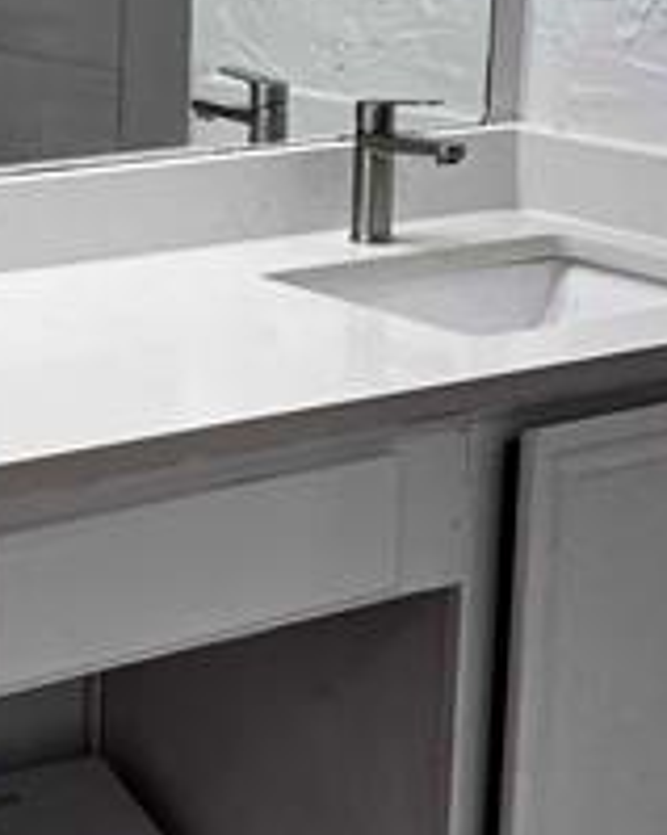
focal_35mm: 98
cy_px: 201
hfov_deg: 15.4
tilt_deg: -9.5
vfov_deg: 19.4
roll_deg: -0.5
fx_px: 2420
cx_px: 8
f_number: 1.5
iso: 50
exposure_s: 1/161
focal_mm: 5.7
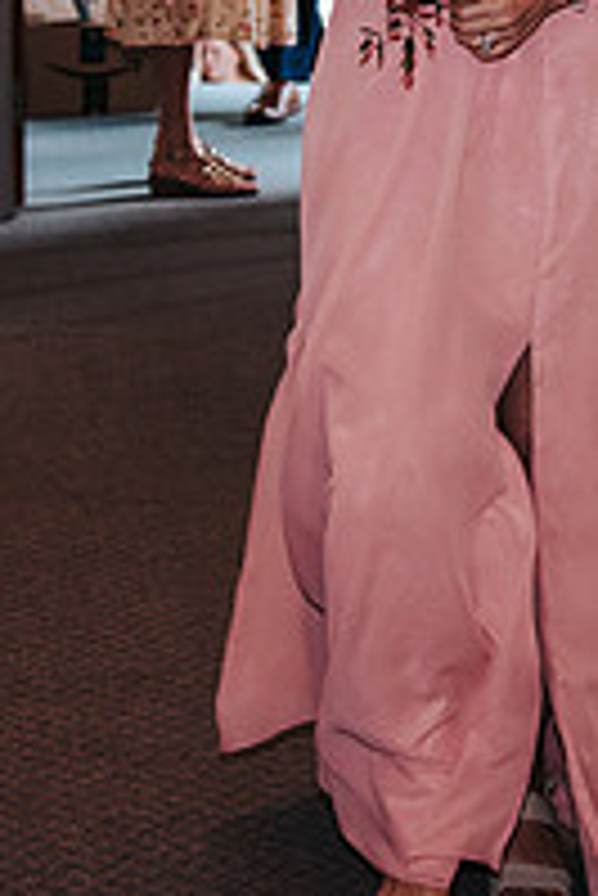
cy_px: -111
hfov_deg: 8.3
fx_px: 4129
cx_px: 399
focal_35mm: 166
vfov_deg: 12.2
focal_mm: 48
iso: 1000
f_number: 4
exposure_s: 1/200
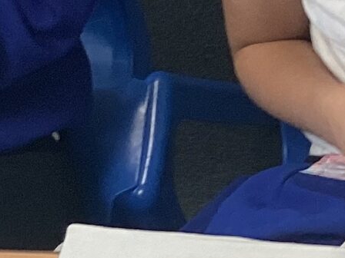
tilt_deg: -50.3
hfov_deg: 10.9
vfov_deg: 8.4
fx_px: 1764
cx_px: -124
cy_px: 208
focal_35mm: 177
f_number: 2.4
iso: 80
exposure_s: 1/50
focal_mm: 3.3
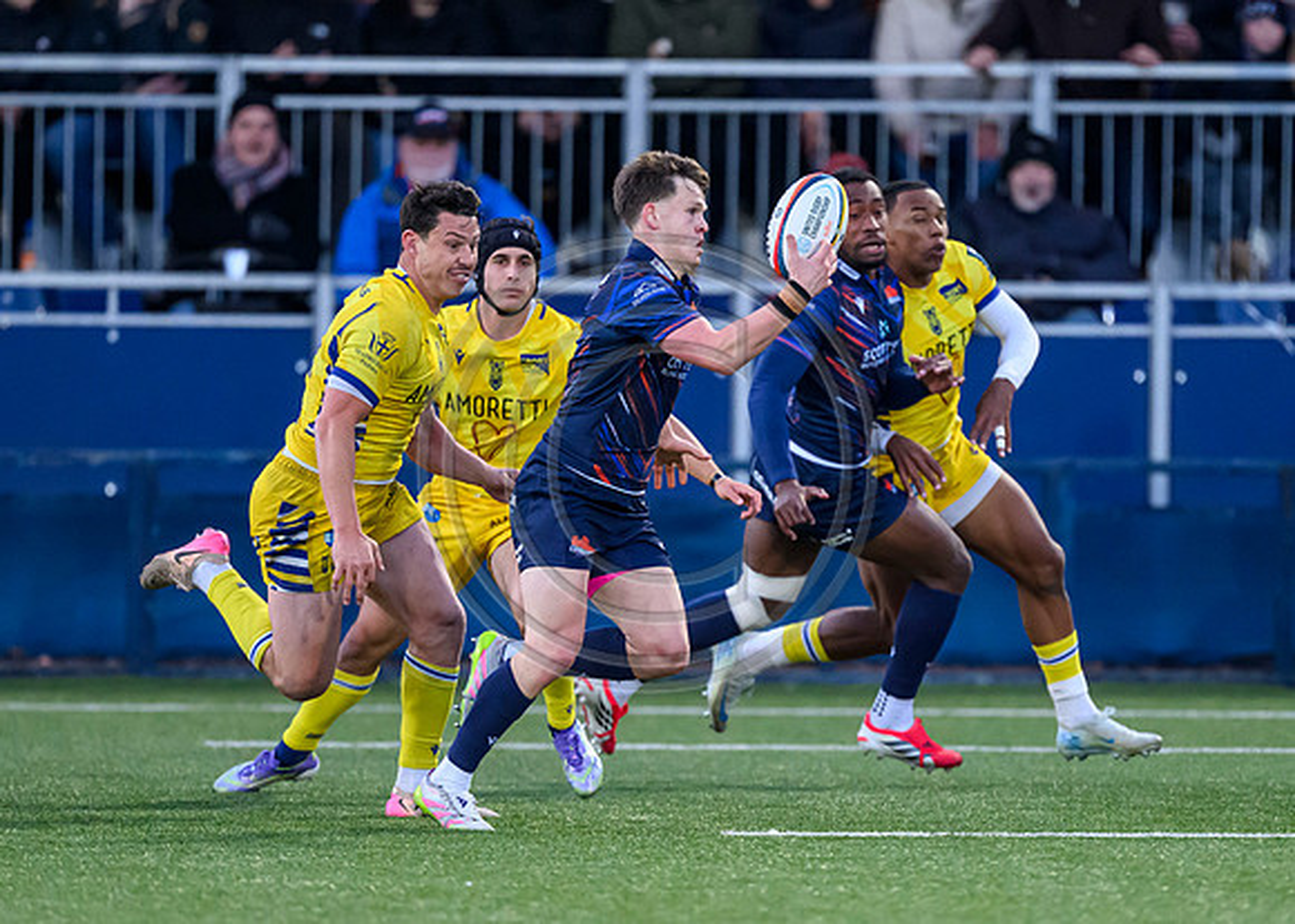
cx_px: 663
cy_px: 395
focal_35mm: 682
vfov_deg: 2.1
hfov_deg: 3.0
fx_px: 25091
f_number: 2.8
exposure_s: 1/2500
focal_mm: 400
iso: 5000
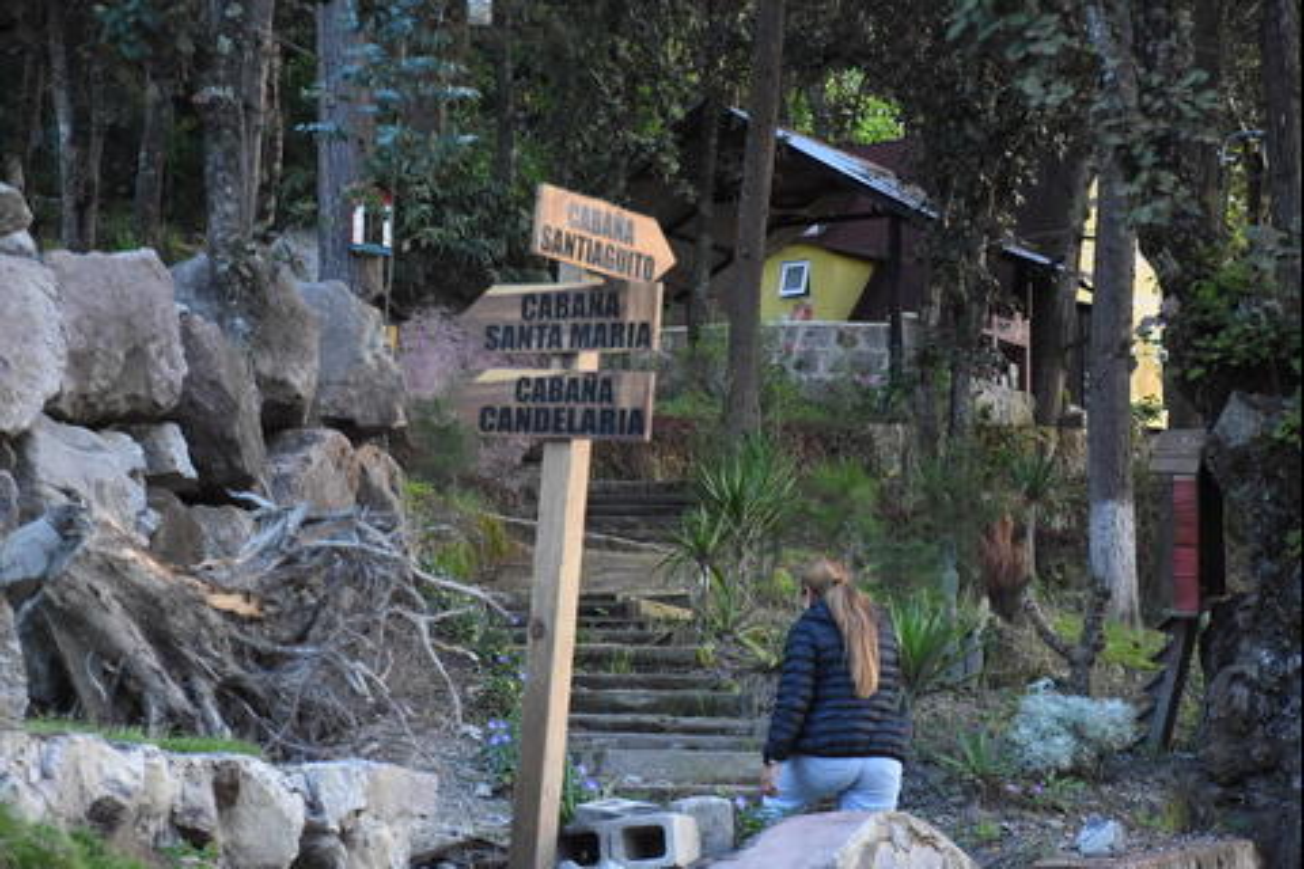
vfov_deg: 13.0
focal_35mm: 105
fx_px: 3803
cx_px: 652
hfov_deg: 19.5
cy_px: 434
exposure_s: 1/250
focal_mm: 70
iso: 2000
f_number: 5.6
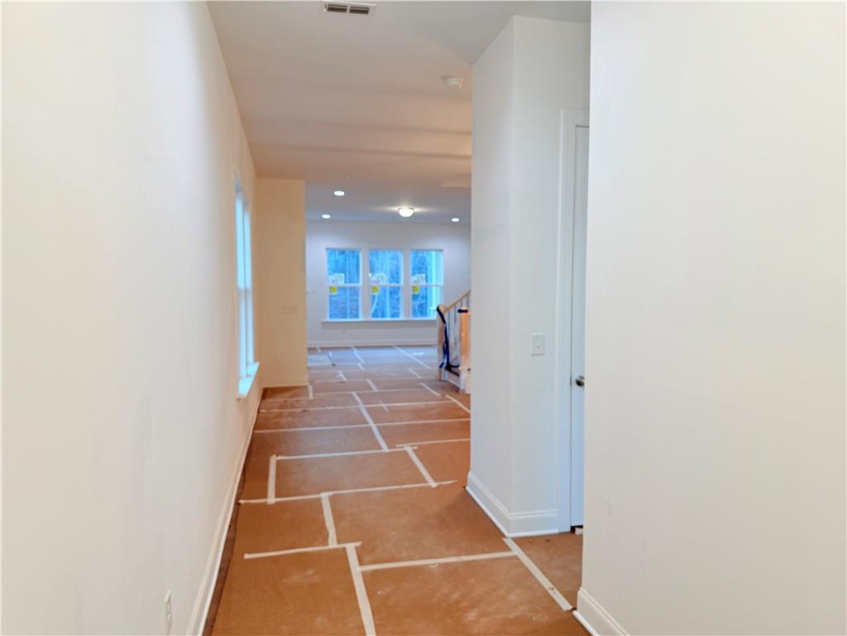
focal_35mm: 24
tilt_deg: -2.8
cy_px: 318
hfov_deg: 71.6
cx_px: 424
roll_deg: +0.7
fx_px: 587
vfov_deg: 56.8
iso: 100
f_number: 1.78
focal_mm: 6.76
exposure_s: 1/120
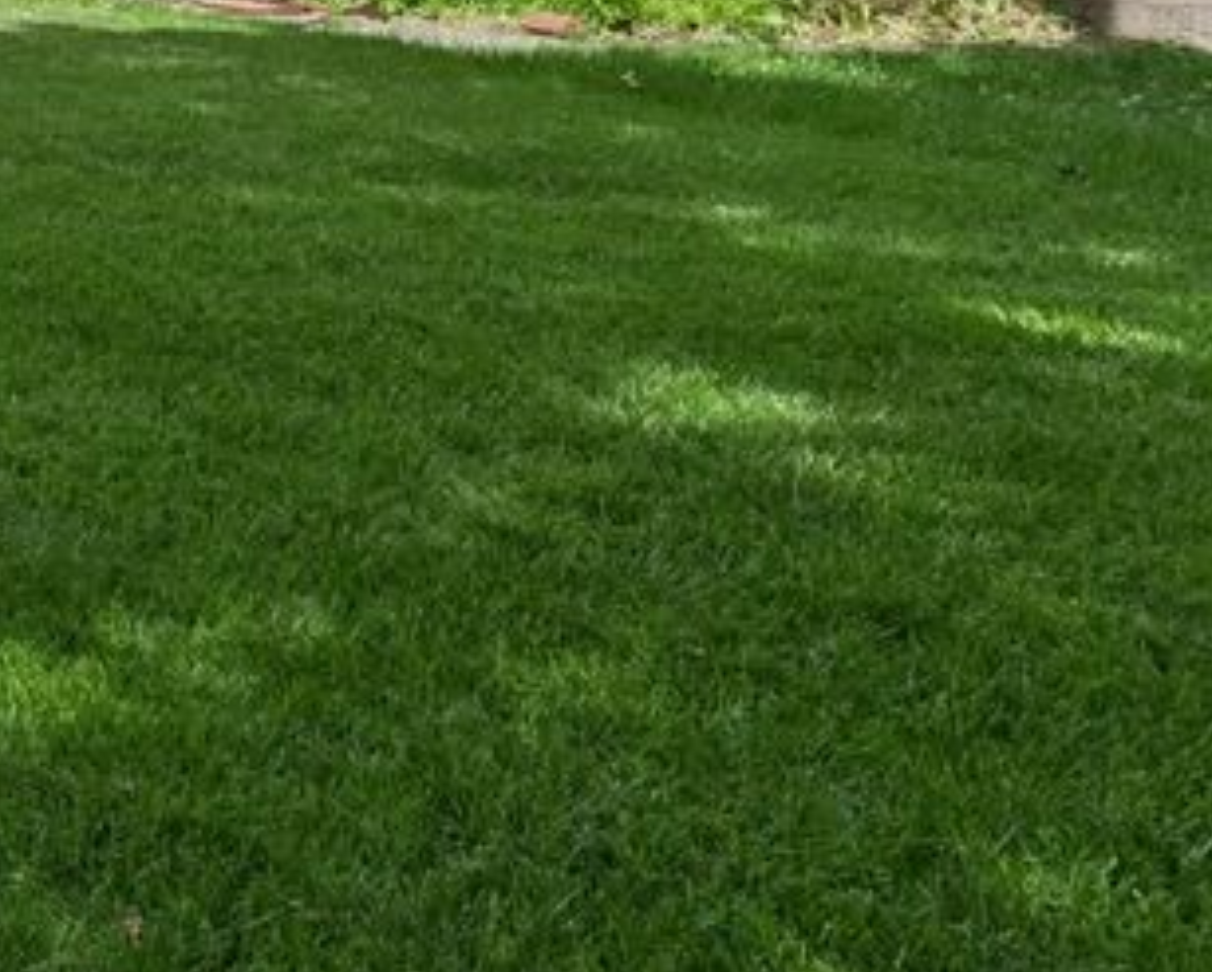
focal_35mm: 47
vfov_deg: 28.8
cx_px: -805
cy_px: -126
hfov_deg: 24.6
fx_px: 1687
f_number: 11
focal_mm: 15
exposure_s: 1/250
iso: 400
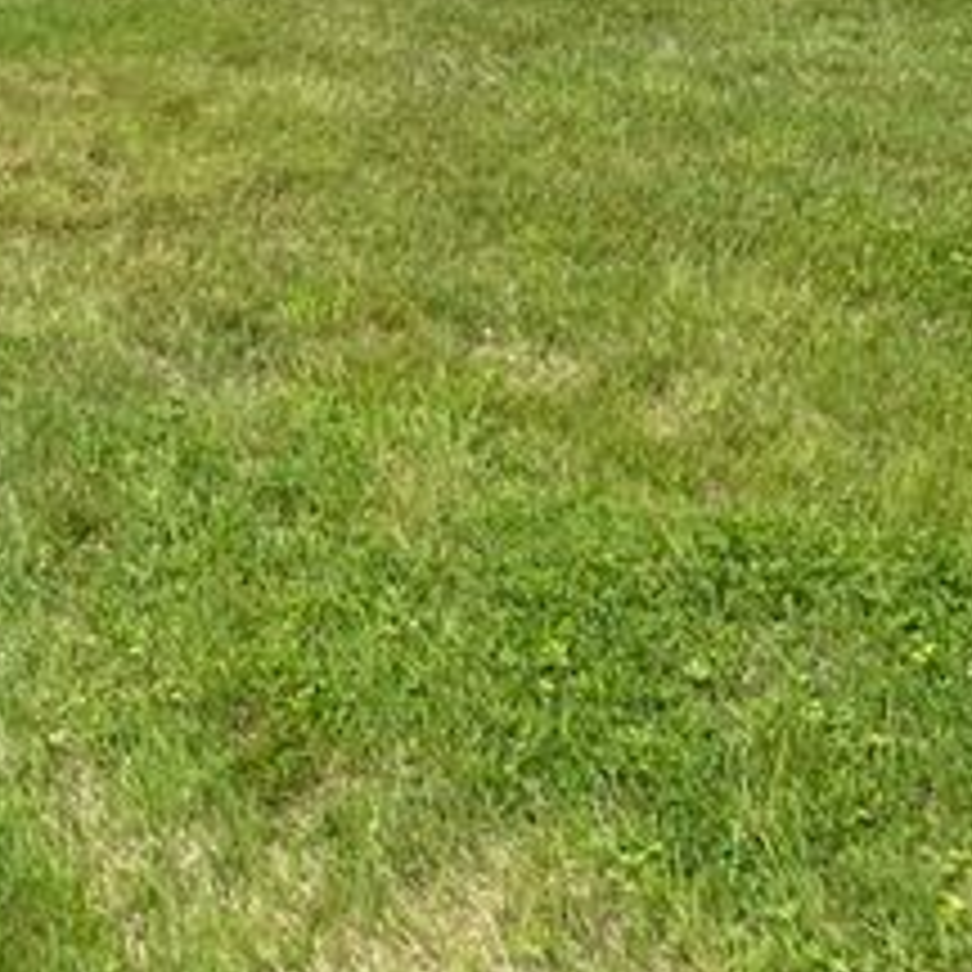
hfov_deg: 24.2
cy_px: -322
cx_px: 333
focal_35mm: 71
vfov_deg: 21.7
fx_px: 2256
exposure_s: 1/2681
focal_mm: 4.2
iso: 32
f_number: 1.6
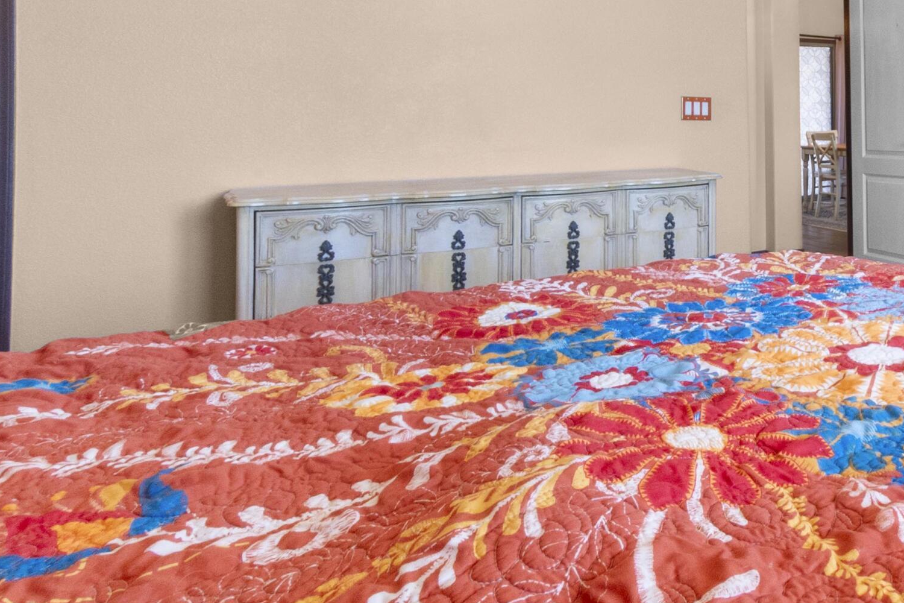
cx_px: 849
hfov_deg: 52.6
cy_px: 107
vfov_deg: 41.4
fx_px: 753
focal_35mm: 30
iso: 800
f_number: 22
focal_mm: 10
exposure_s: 1/3
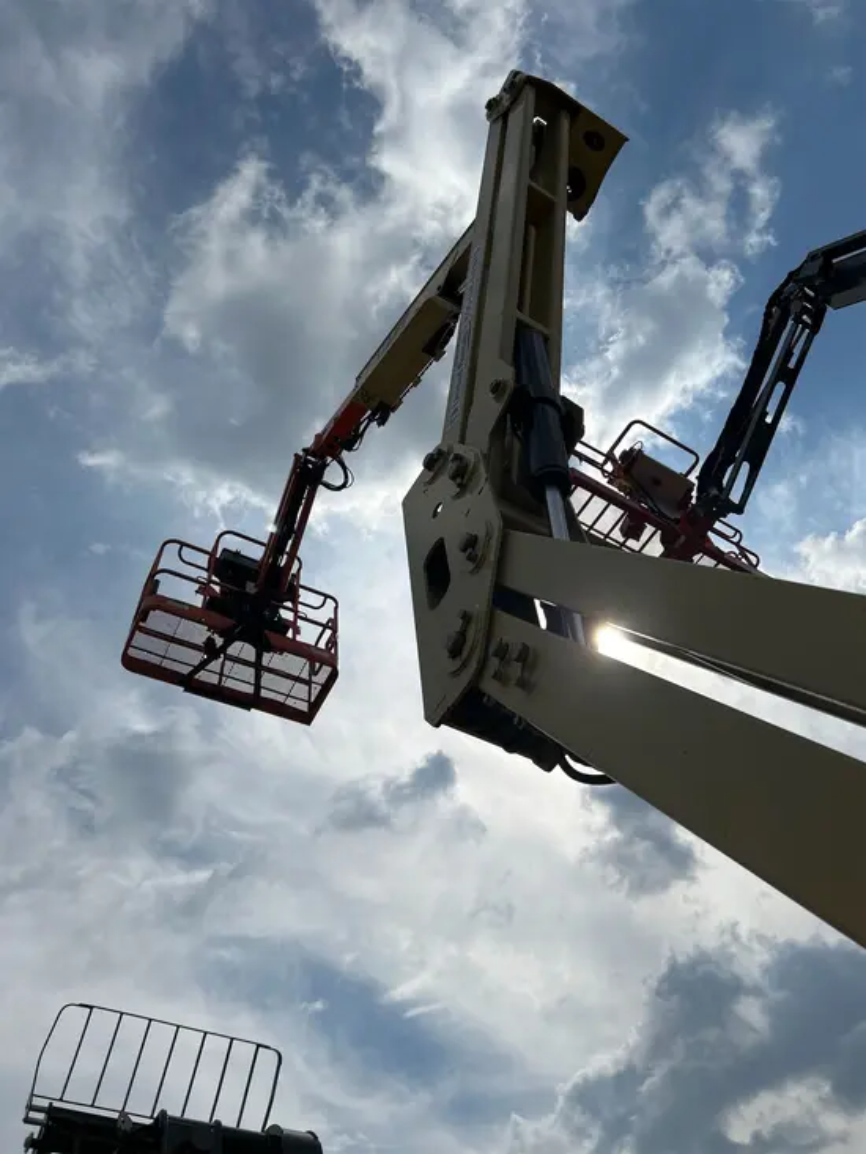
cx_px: 433
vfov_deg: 67.3
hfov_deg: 53.1
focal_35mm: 26
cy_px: 577
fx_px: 867
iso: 50
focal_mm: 5.7
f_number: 1.5
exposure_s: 1/16393
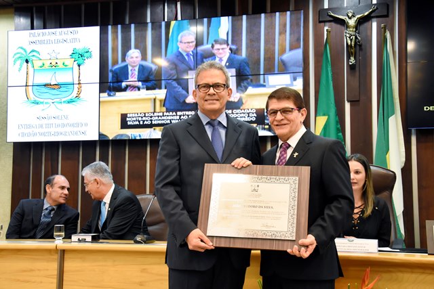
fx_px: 633
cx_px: 217
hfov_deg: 37.8
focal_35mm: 52
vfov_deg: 25.8
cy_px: 144
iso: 3200
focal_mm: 35
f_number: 5.6
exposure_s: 1/80
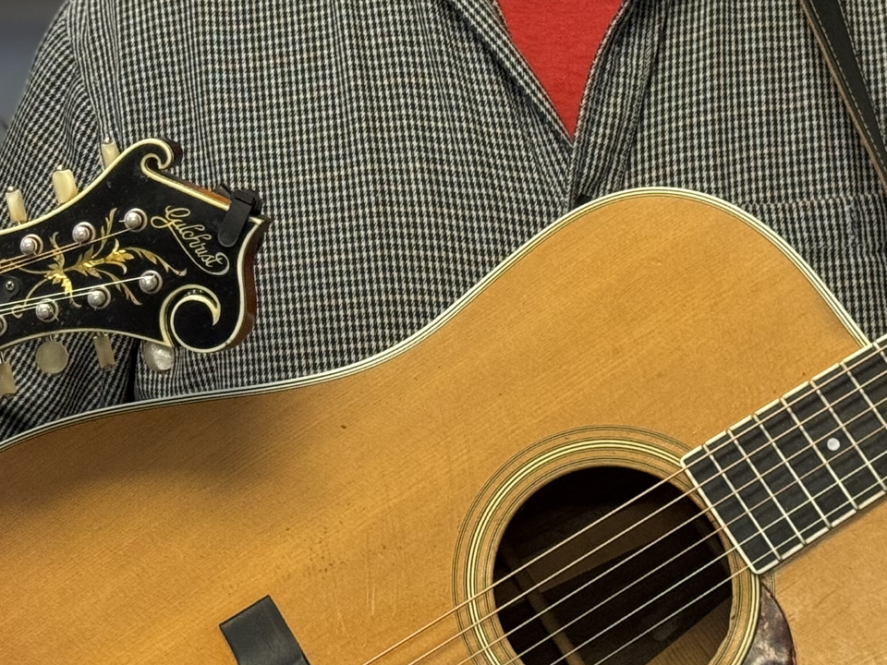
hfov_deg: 15.6
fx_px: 3203
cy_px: 6
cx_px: 85
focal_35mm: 125
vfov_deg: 11.7
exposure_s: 1/40
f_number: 1.78
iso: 200
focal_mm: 6.76
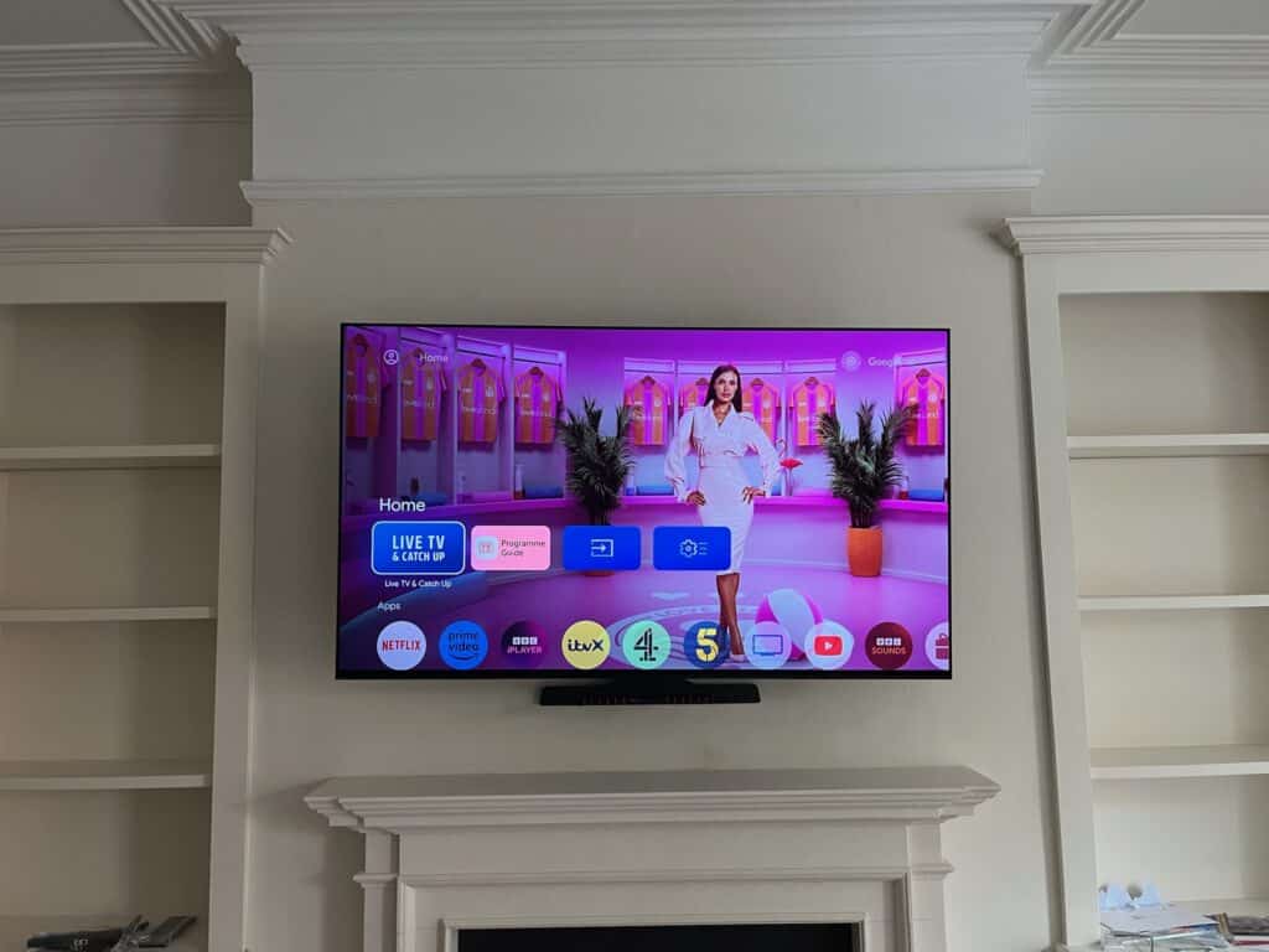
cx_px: 634
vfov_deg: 53.1
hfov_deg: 67.3
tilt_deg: +5.6
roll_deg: +1.5
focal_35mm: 26
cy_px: 476
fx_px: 953
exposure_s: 1/60
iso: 200
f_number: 1.6
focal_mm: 5.1
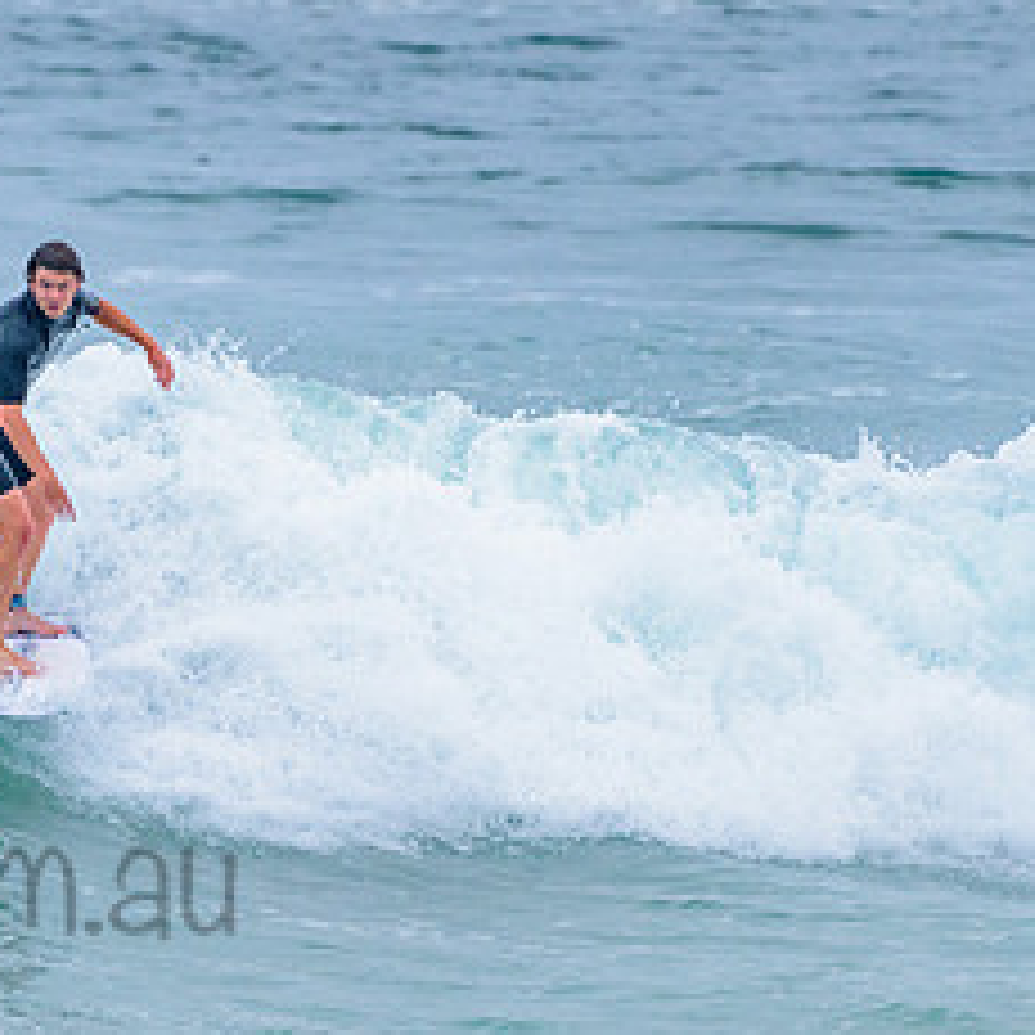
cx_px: 54
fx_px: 44382
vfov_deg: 1.3
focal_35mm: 1312
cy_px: 635
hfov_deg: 1.3
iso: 1100
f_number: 5.6
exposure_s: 1/2000
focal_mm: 500
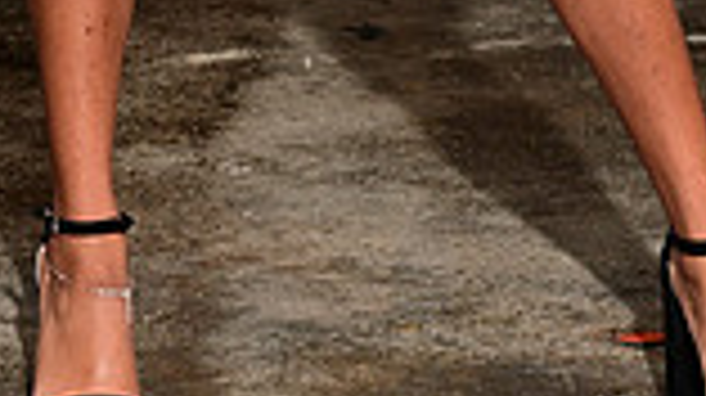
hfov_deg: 6.8
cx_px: 337
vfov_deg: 3.7
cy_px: -702
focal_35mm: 318
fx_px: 5948
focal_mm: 82
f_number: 6.3
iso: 1000
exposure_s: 1/160
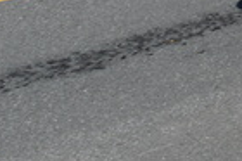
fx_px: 1329
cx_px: 641
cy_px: -352
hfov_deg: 9.0
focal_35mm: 198
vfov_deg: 6.3
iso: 100
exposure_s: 1/320
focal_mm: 18
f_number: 9
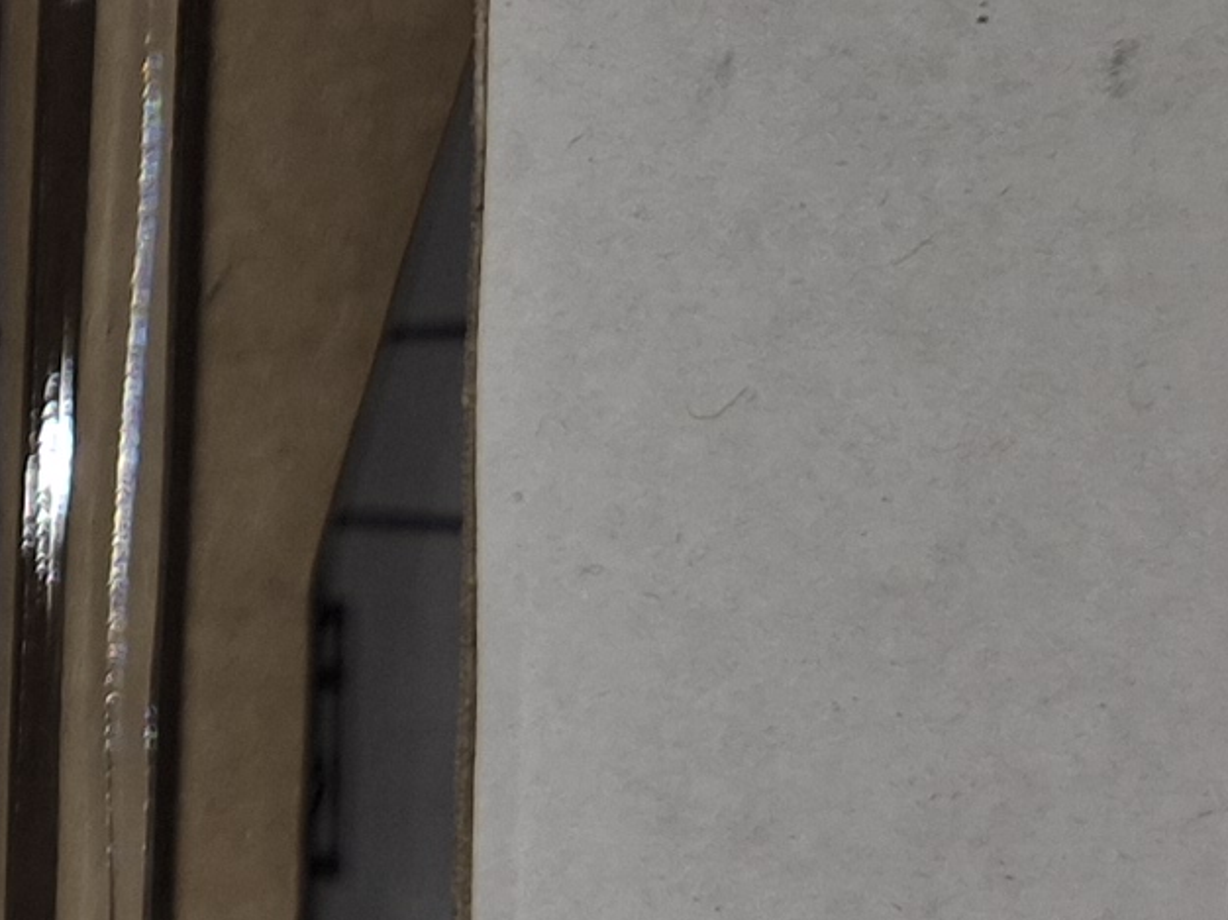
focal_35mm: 147
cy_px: 1616
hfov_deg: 12.3
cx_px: -989
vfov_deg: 9.6
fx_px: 5213
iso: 25
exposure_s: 1/244
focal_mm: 5.4
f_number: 1.8
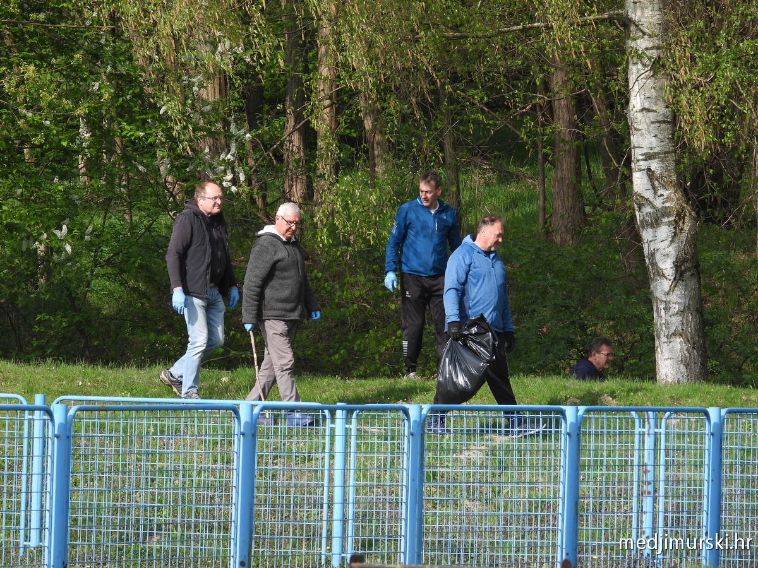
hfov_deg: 5.0
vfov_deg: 3.7
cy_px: 284
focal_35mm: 400
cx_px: 379
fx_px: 8759
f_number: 5
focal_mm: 71.9
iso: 100
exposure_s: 1/400
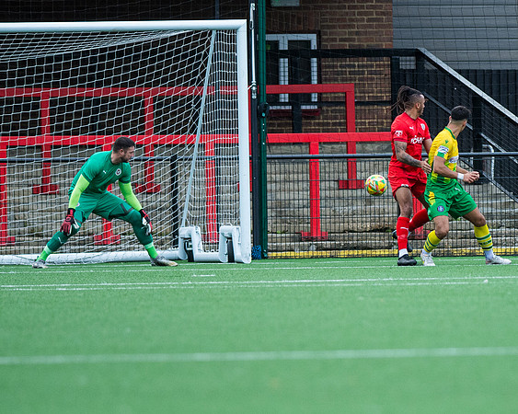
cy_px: 269
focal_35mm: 677
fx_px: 10371
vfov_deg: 2.3
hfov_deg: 2.9
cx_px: 415
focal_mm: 300
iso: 2000
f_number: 2.8
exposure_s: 1/1250
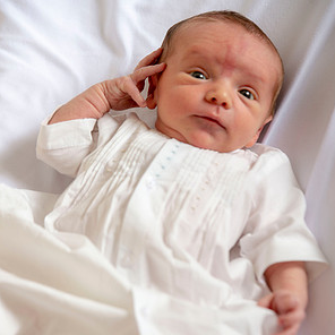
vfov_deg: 8.2
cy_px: 209
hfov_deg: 8.2
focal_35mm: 213
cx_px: 168
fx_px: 2332
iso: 125
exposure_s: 1/160
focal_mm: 165
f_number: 5.6
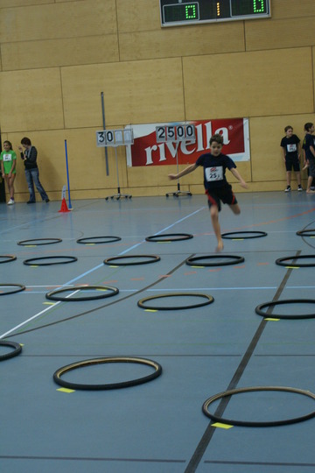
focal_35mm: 68
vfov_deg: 29.9
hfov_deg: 20.2
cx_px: 158
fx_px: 886
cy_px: 236
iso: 800
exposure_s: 1/40
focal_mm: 45
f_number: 5.6
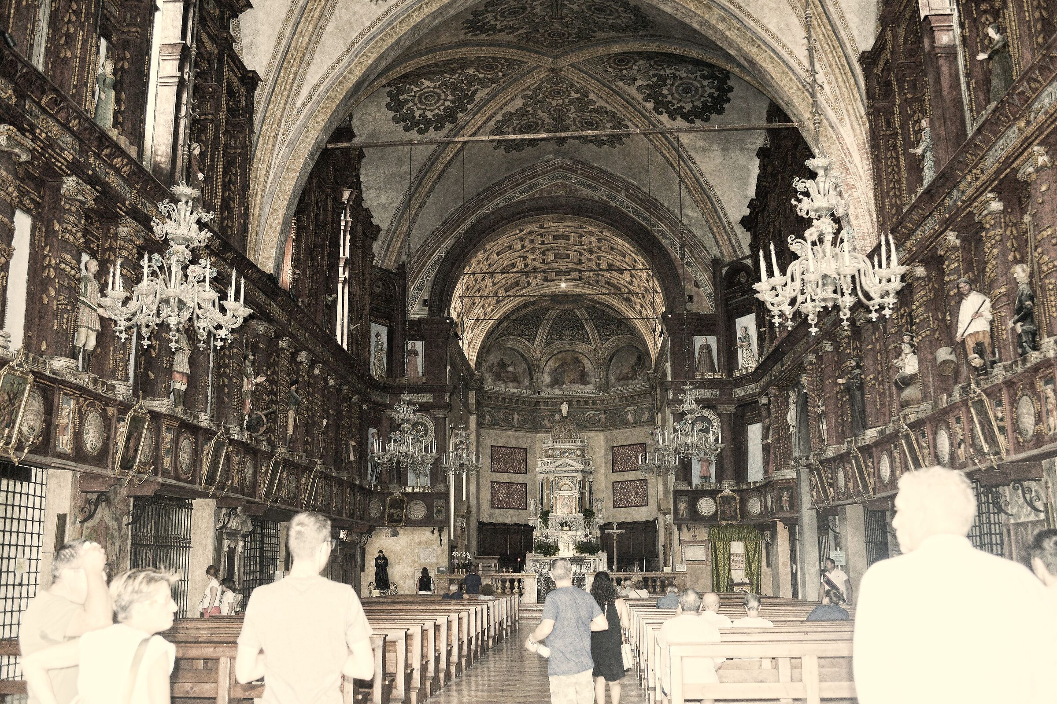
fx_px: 1028
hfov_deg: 54.4
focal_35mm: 35
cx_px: 528
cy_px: 352
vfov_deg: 37.9
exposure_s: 1/125
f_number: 5
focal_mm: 35
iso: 800
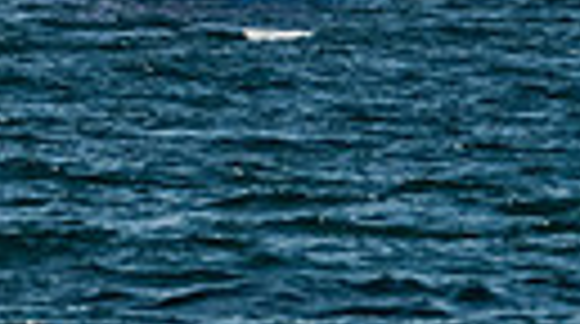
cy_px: -886
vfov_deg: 0.7
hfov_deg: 1.3
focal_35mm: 1629
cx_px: -478
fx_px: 25006
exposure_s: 1/800
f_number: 10
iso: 400
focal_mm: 200
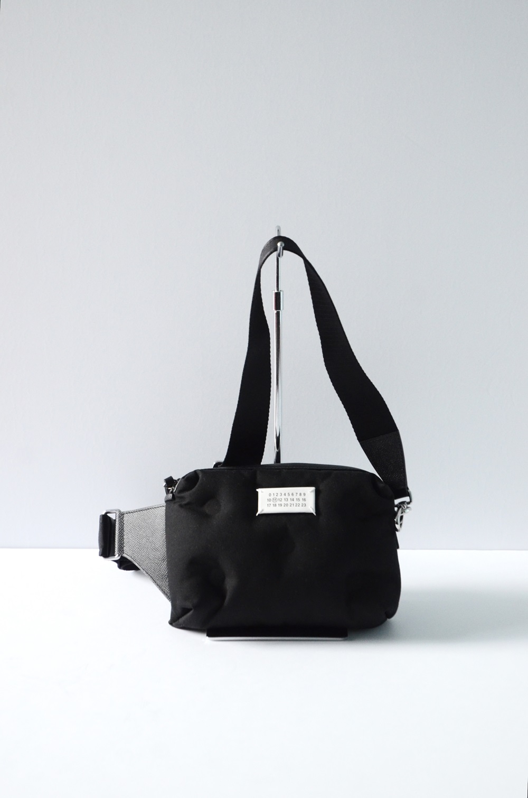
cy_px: 399
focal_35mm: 66
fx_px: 1459
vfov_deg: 30.6
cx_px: 264
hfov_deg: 20.5
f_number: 4.8
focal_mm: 44
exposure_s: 1/50
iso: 1600
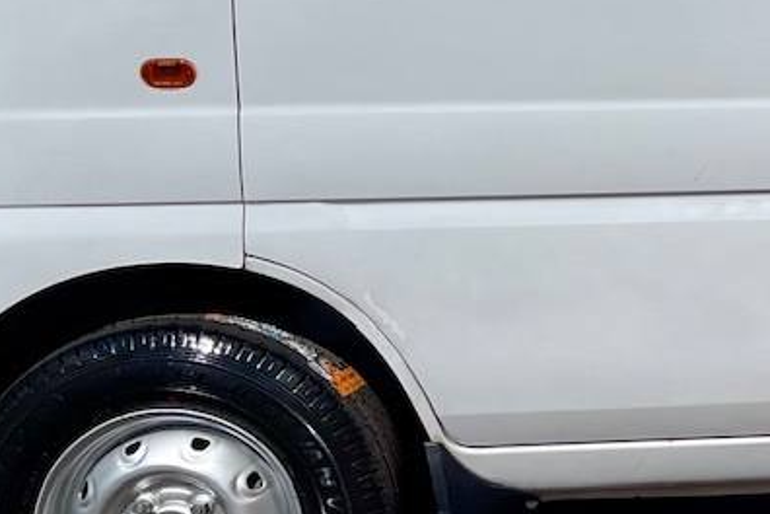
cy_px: 82
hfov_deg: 21.1
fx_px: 1797
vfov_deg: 16.1
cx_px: 1099
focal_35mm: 84
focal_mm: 5.1
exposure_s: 1/10000
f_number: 1.6
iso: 32
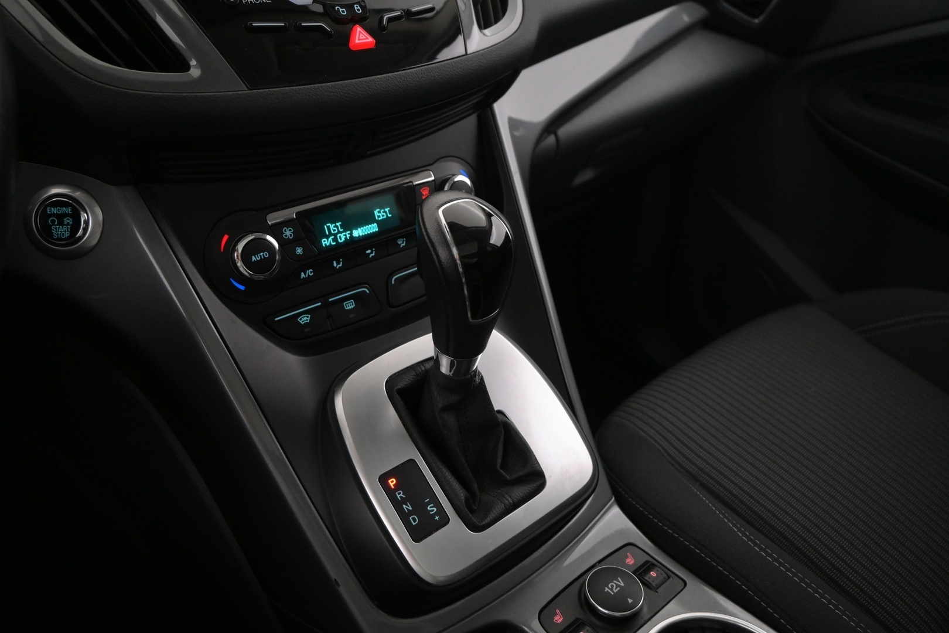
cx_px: 474
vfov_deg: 45.7
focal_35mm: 28
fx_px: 751
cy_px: 316
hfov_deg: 64.6
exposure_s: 1/60
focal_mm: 19
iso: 2500
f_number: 4
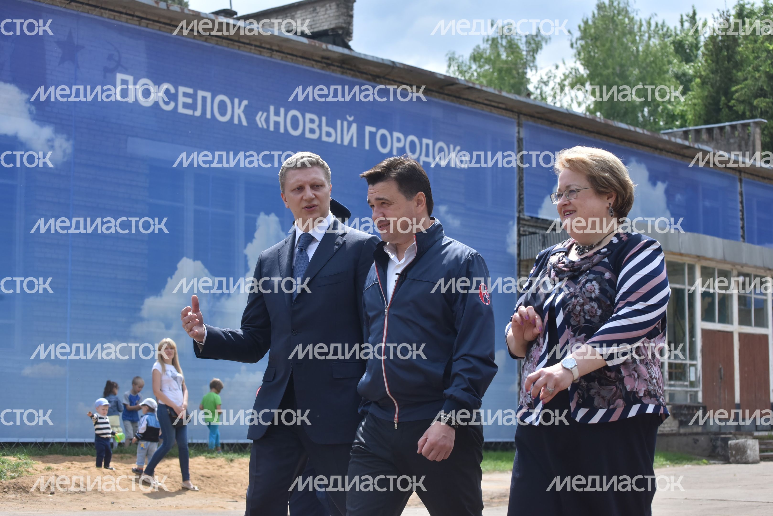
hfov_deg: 28.8
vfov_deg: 19.5
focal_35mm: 70
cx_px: 386
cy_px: 258
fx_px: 1504
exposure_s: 1/1250
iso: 500
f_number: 7.1
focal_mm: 70
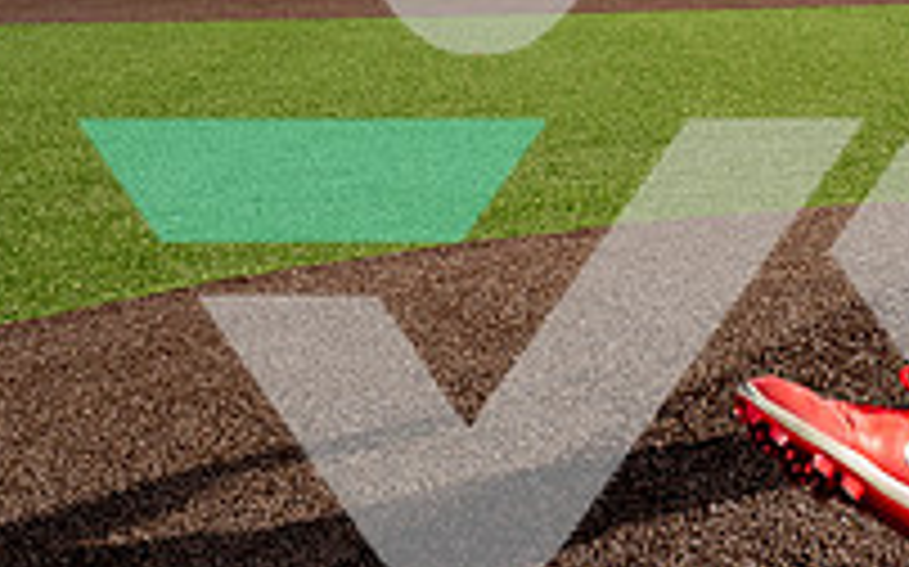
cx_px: 1238
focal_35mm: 70
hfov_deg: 24.8
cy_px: -187
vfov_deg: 17.4
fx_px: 1733
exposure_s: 1/250
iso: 160
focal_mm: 20
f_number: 8
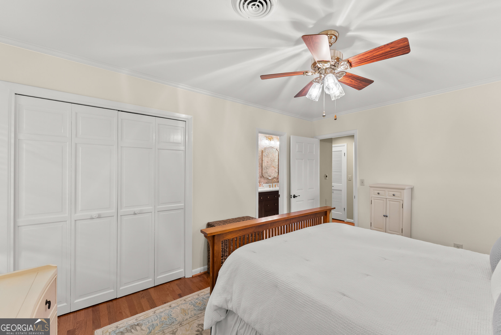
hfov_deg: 104.2
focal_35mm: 14
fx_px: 195
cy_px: 168
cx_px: 250
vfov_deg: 81.3
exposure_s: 1/4
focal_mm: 14
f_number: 9
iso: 800
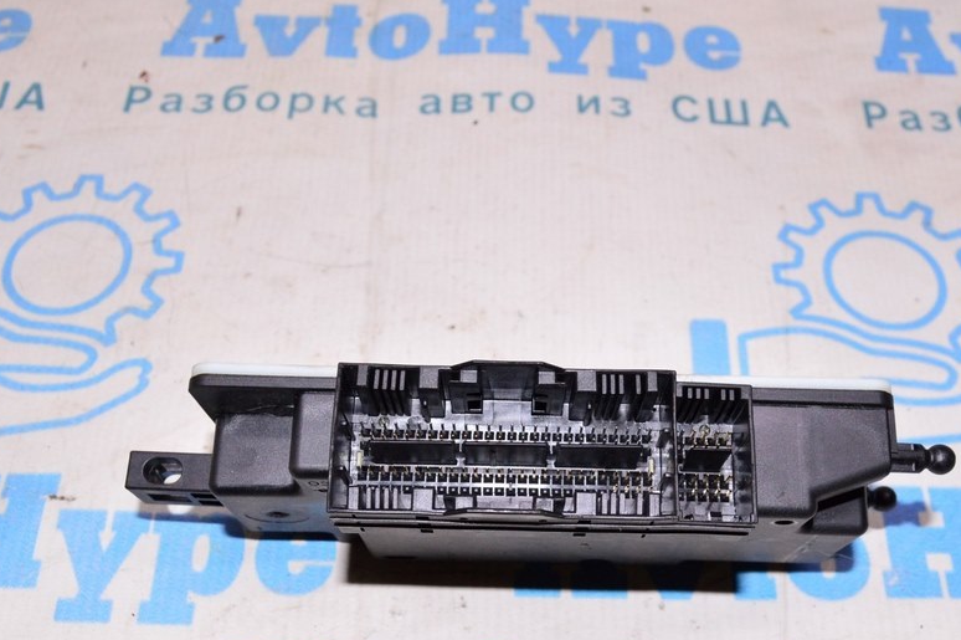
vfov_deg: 31.9
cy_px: 418
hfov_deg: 46.7
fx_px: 1111
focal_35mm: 42
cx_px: 538
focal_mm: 21
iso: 1600
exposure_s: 1/200
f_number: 8
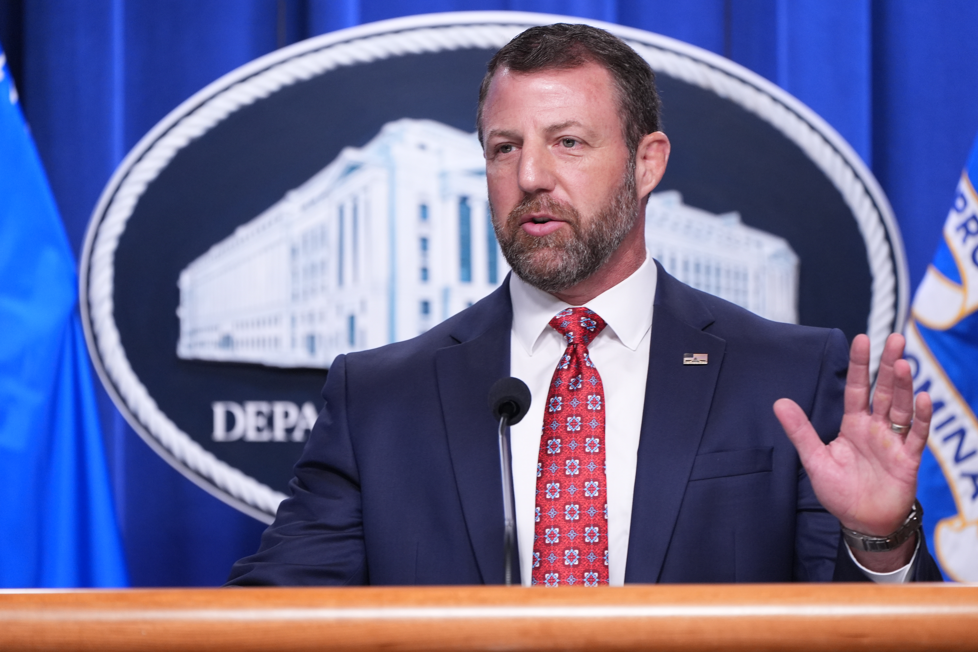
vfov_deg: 4.0
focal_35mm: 345
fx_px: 9372
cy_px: 326
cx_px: 489
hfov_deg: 6.0
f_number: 5.6
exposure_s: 1/160
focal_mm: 345
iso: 2500
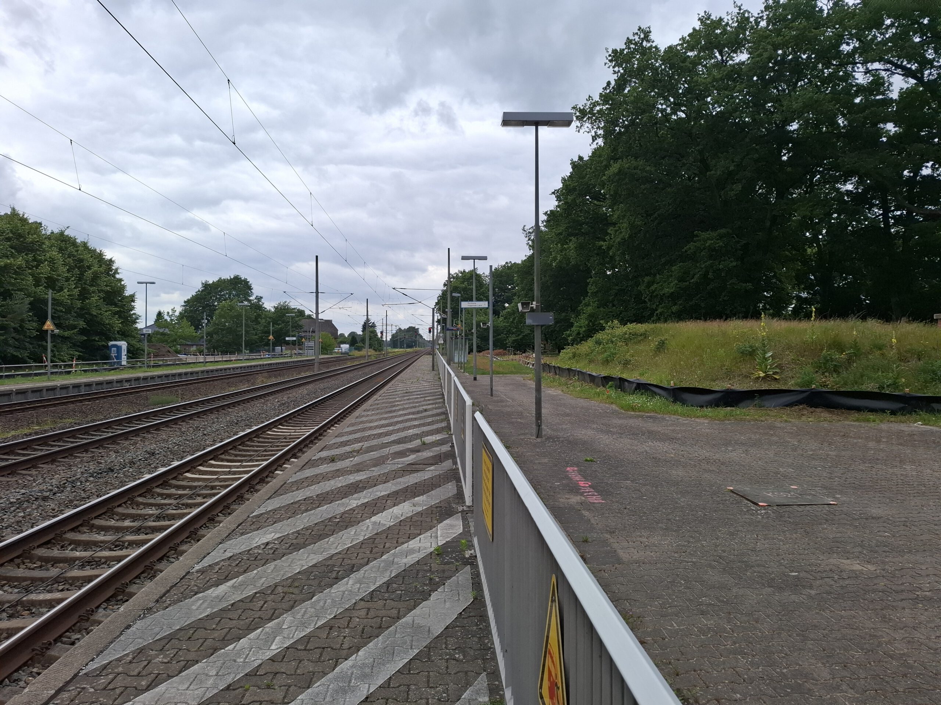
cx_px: 470
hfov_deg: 73.9
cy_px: 352
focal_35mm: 23
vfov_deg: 58.9
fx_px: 625
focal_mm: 5.54
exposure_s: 1/897
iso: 50
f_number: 1.8
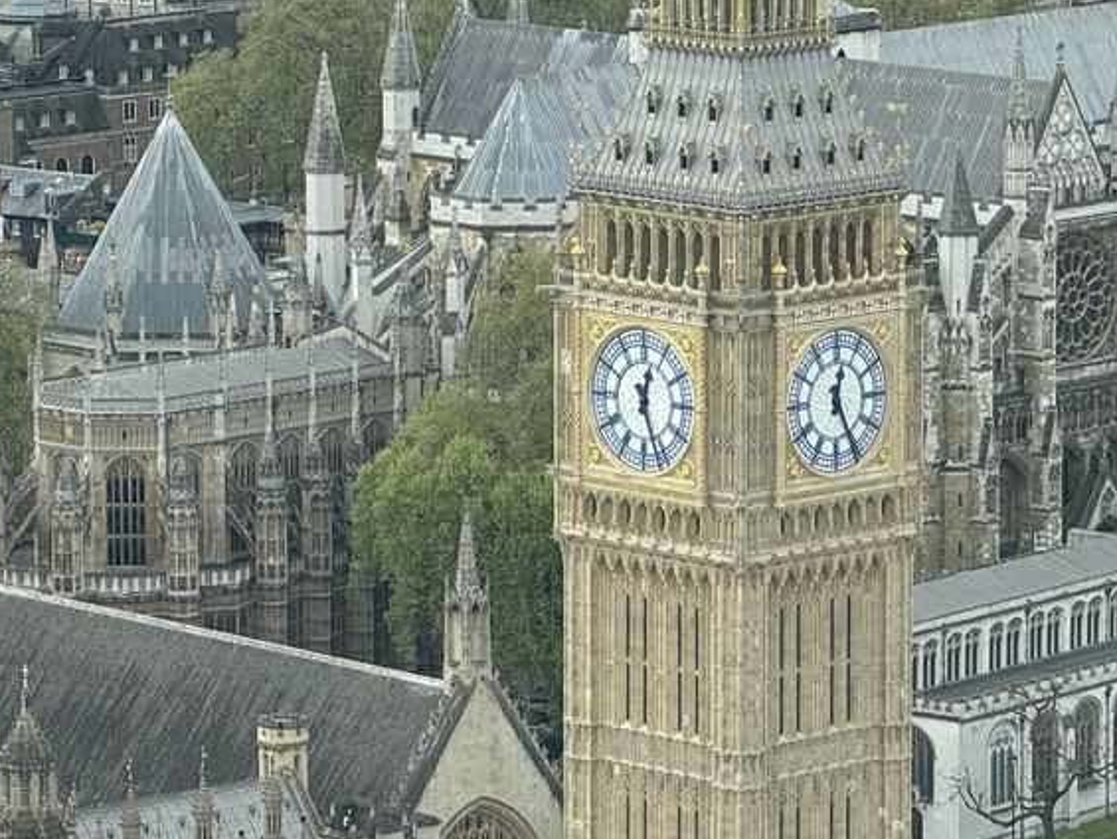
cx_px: 771
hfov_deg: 7.3
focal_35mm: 272
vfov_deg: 5.5
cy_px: 380
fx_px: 8779
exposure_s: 1/541
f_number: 2.8
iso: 50
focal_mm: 15.66
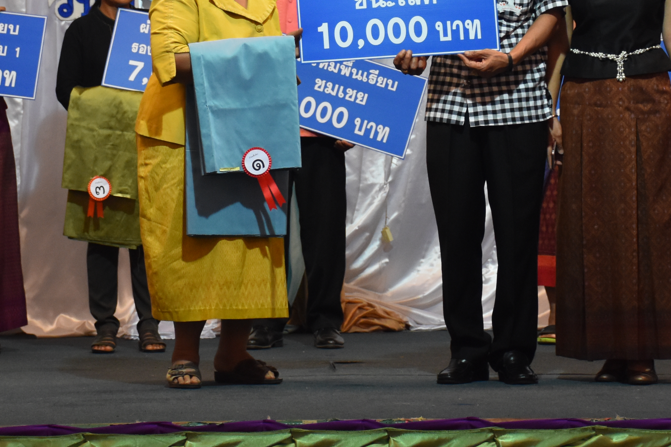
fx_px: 3057
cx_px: 315
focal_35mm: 164
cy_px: -42
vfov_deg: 8.3
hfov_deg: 12.5
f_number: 4.5
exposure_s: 1/60
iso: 1100
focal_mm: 48
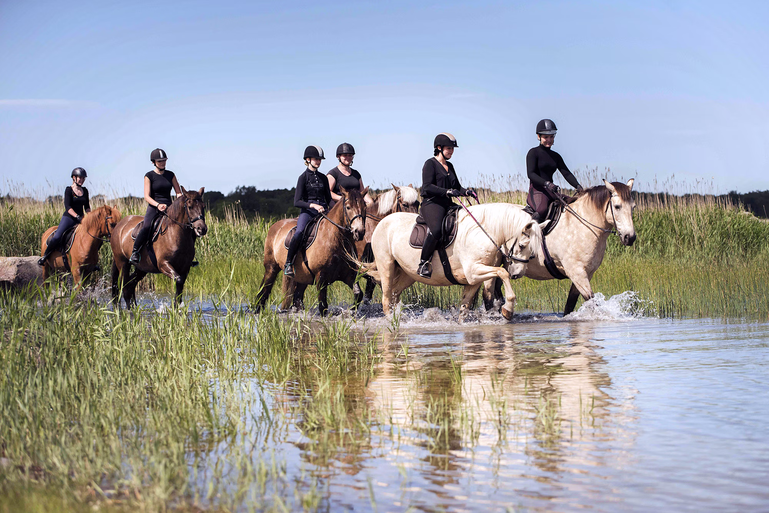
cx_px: 384
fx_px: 1922
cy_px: 256
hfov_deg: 22.6
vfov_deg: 15.2
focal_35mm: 90
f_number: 3.5
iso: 640
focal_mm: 90
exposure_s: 1/8000
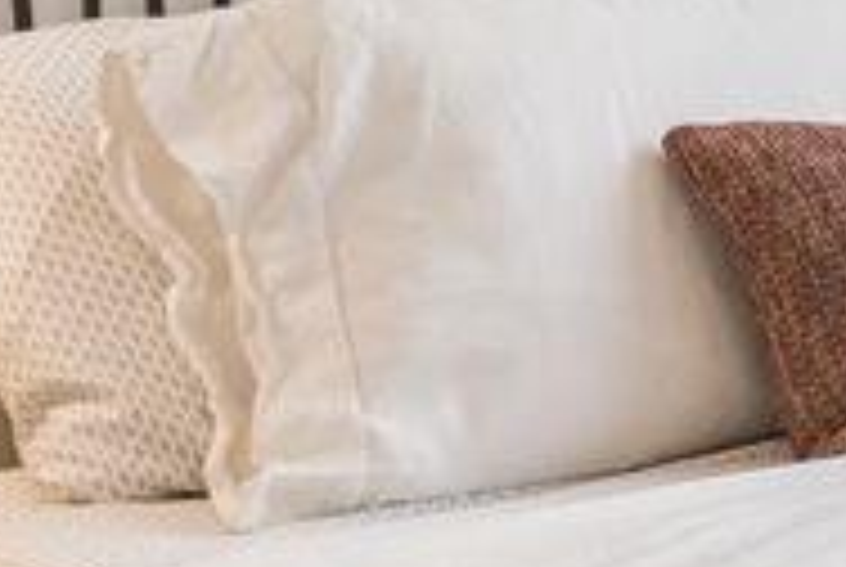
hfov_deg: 13.2
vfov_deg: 10.3
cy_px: -234
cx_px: 1800
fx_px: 3060
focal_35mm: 130
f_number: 8
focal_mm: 17
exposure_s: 1/40
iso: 160
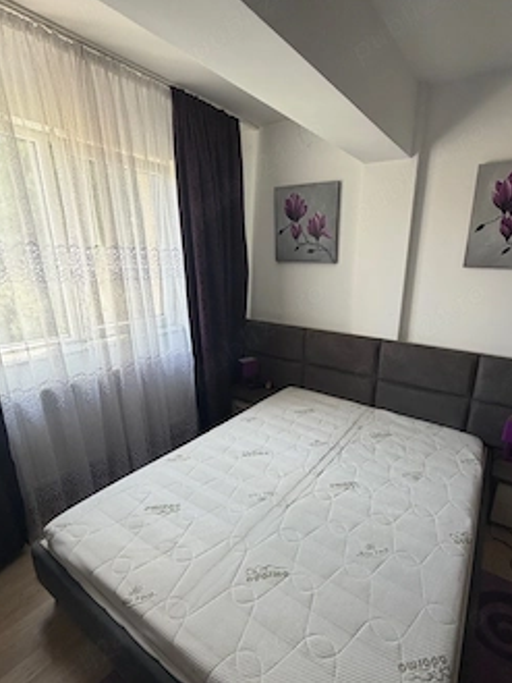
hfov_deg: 74.2
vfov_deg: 90.9
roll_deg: -1.6
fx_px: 335
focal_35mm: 17
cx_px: 298
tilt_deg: -19.0
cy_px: 359
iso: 200
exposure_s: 1/121
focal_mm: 2.22
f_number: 2.2
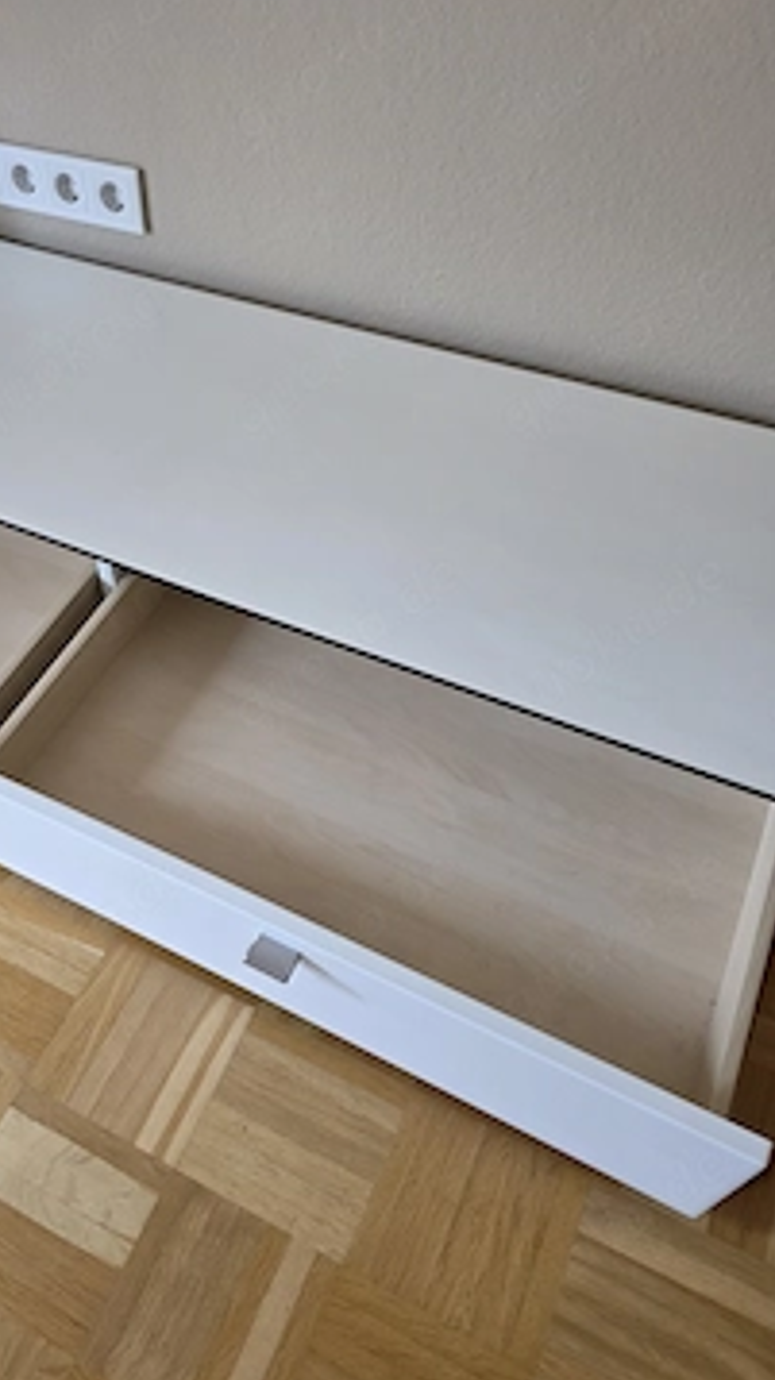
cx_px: 220
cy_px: 702
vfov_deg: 67.9
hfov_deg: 40.6
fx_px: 1024
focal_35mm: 28
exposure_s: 1/100
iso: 200
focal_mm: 6.3
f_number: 1.7
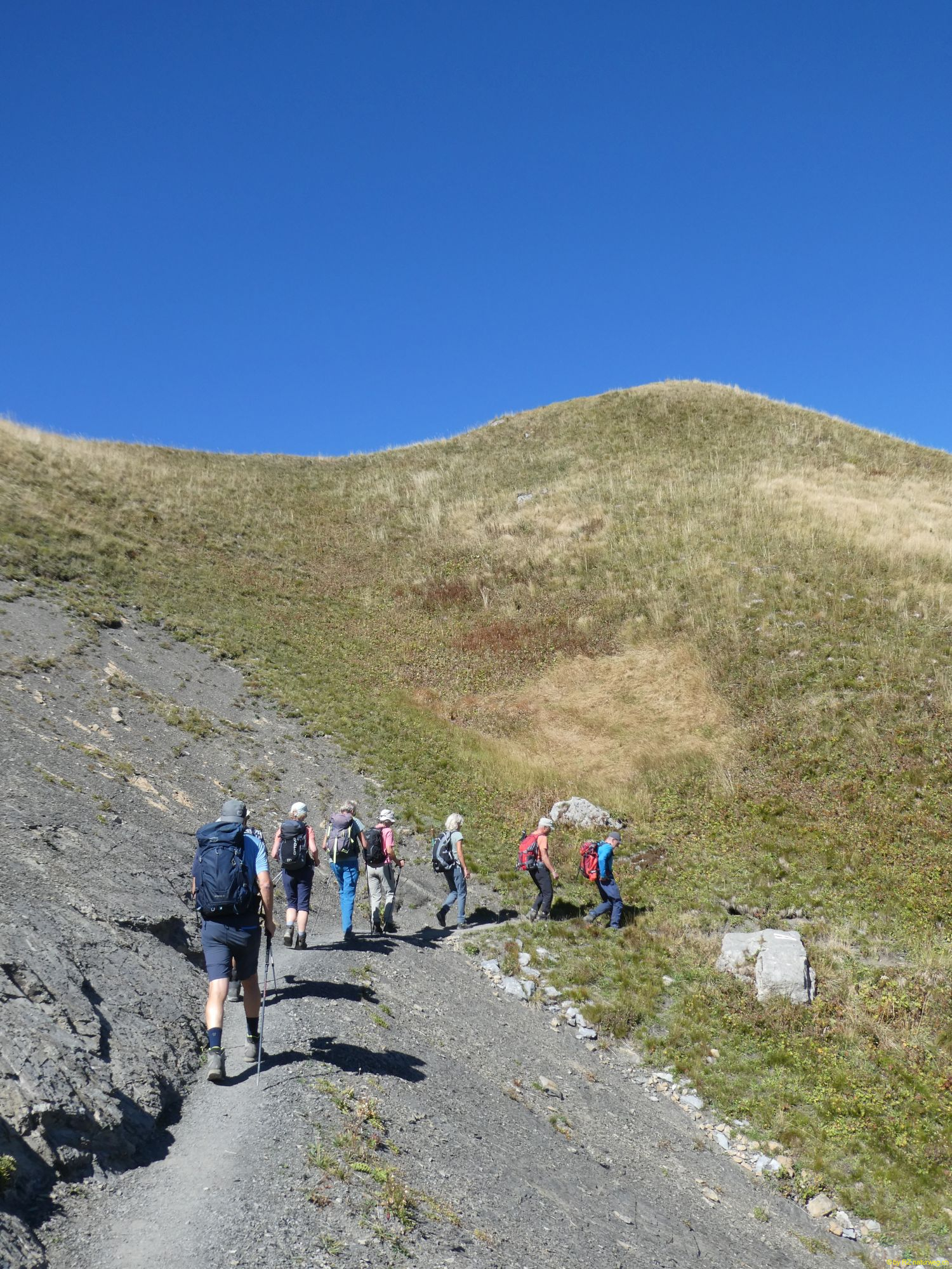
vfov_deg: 58.4
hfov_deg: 45.4
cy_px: 634
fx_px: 1137
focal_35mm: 31
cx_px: 476
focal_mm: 5.4
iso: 80
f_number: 3.5
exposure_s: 1/640
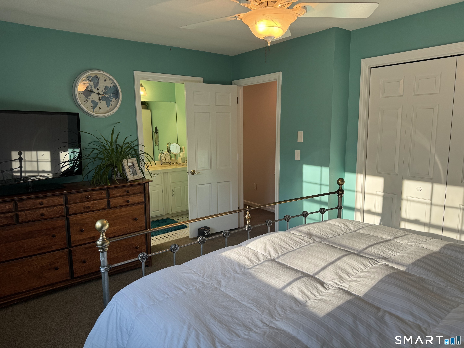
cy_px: 174
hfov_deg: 71.6
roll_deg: +0.8
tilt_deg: -8.9
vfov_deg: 56.8
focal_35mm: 24
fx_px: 322
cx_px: 232
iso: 100
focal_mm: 6.76
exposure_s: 1/120
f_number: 1.78
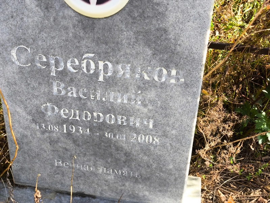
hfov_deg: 38.2
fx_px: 390
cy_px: 102
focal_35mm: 50
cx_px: 135
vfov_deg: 29.1
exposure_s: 1/179
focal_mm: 4.71
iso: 50
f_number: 1.7
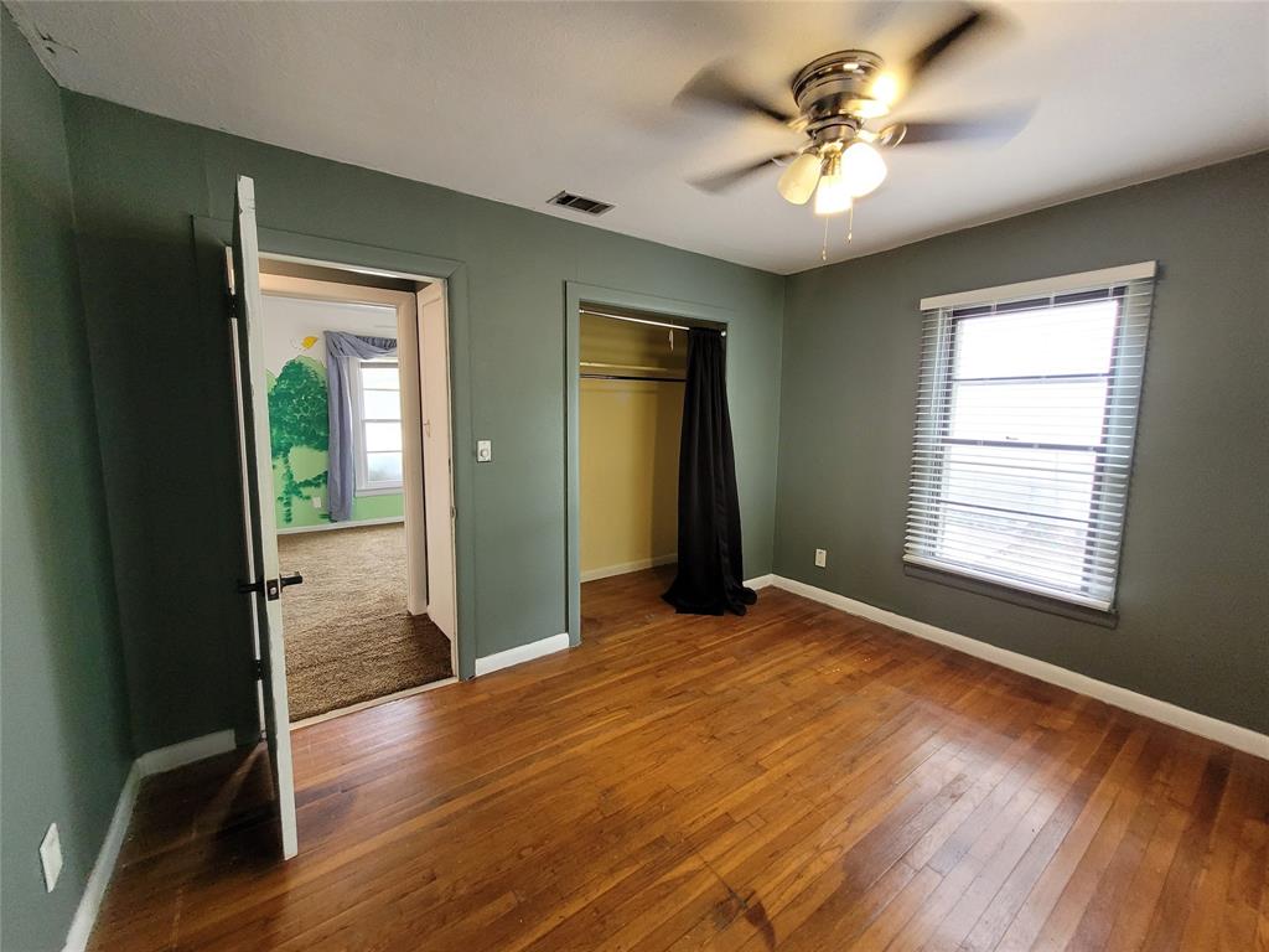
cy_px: 476
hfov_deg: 106.2
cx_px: 634
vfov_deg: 89.9
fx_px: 477
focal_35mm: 13
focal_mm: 1.74
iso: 250
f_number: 2.2
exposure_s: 1/60
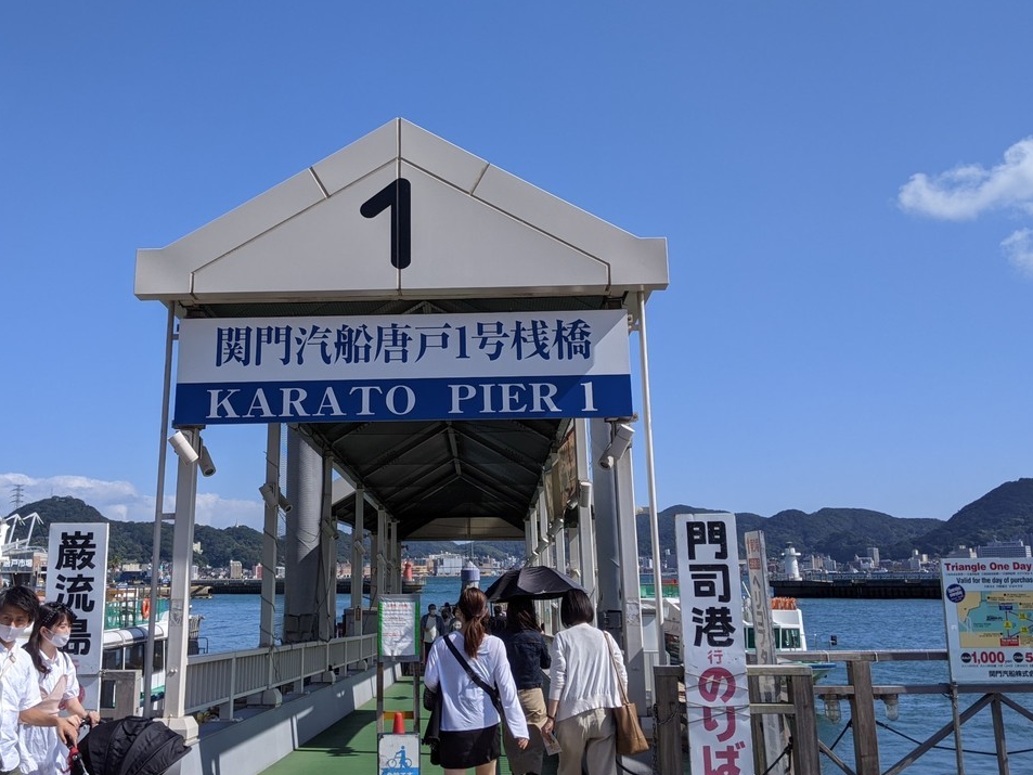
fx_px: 1015
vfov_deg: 41.8
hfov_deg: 53.7
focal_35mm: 34
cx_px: 429
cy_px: 356
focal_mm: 4.44
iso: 42
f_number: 1.8
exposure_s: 1/3906
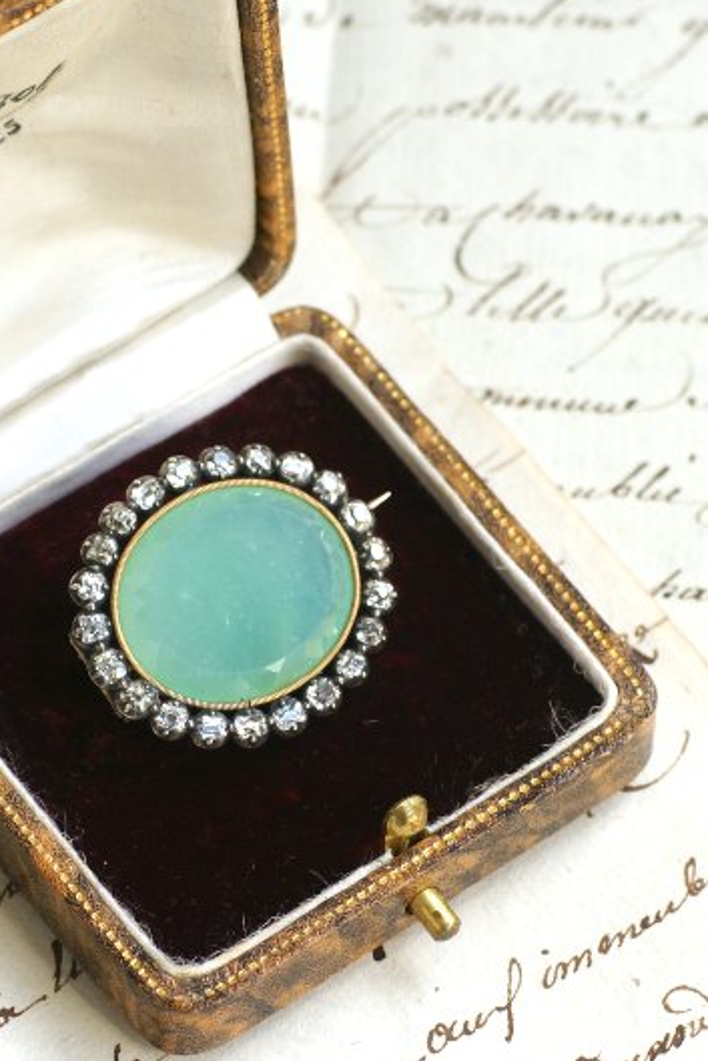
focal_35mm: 238
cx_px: 271
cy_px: 608
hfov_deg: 5.8
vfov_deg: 8.6
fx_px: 7016
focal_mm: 70
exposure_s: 1/160
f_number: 5.6
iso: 200
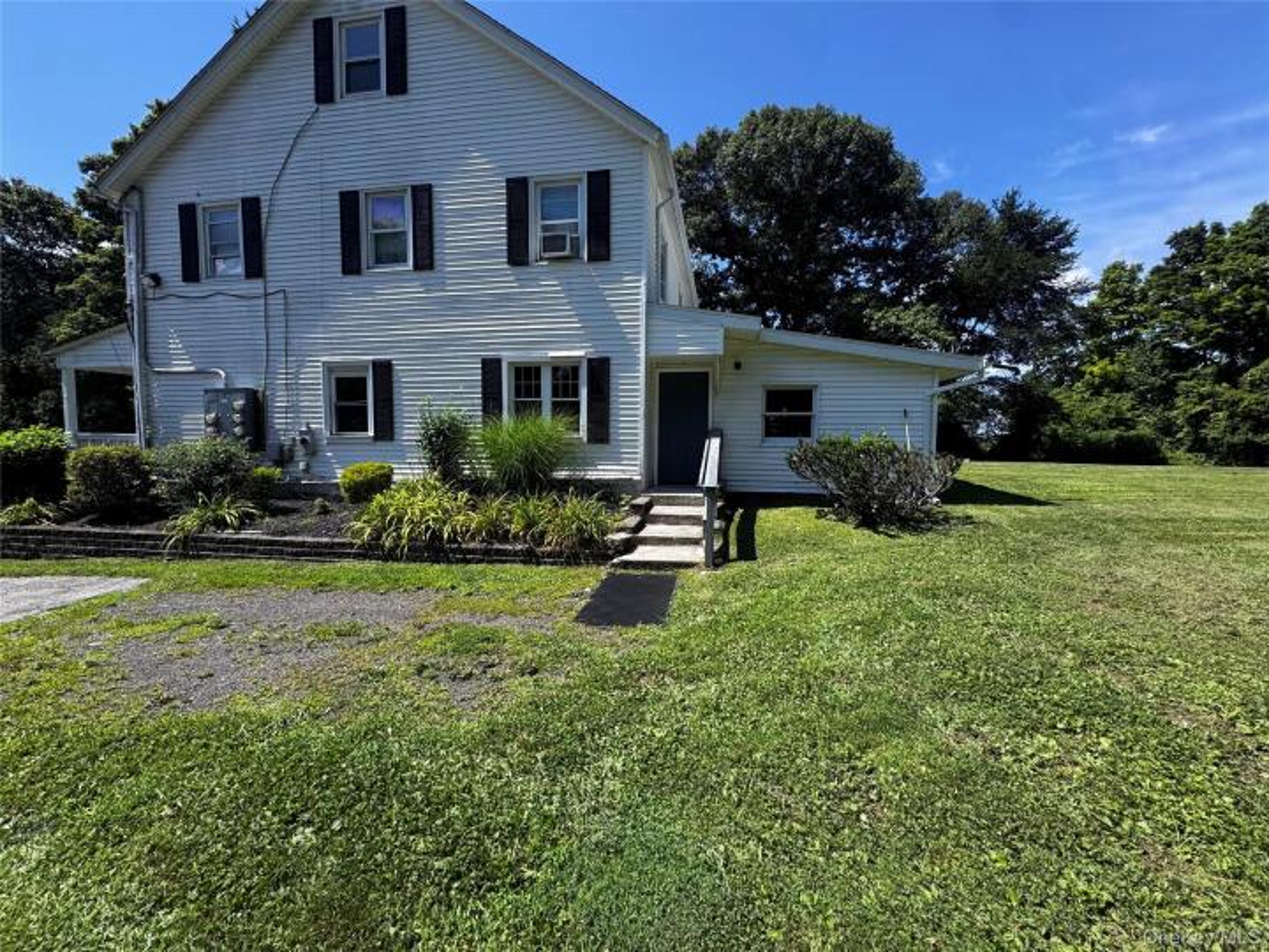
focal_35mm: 14
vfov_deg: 85.7
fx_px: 513
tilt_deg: -4.8
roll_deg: -1.0
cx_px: 634
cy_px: 476
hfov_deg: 102.1
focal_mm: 2.22
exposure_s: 1/1020
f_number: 2.2
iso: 50
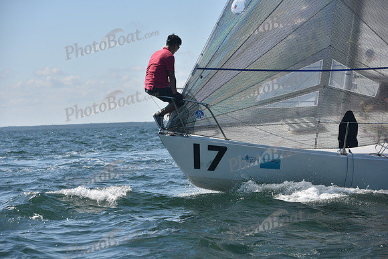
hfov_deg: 18.3
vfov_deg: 12.2
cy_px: 130
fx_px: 1207
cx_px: 194
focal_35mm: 112
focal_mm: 112
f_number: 5.6
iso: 250
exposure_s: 1/1000
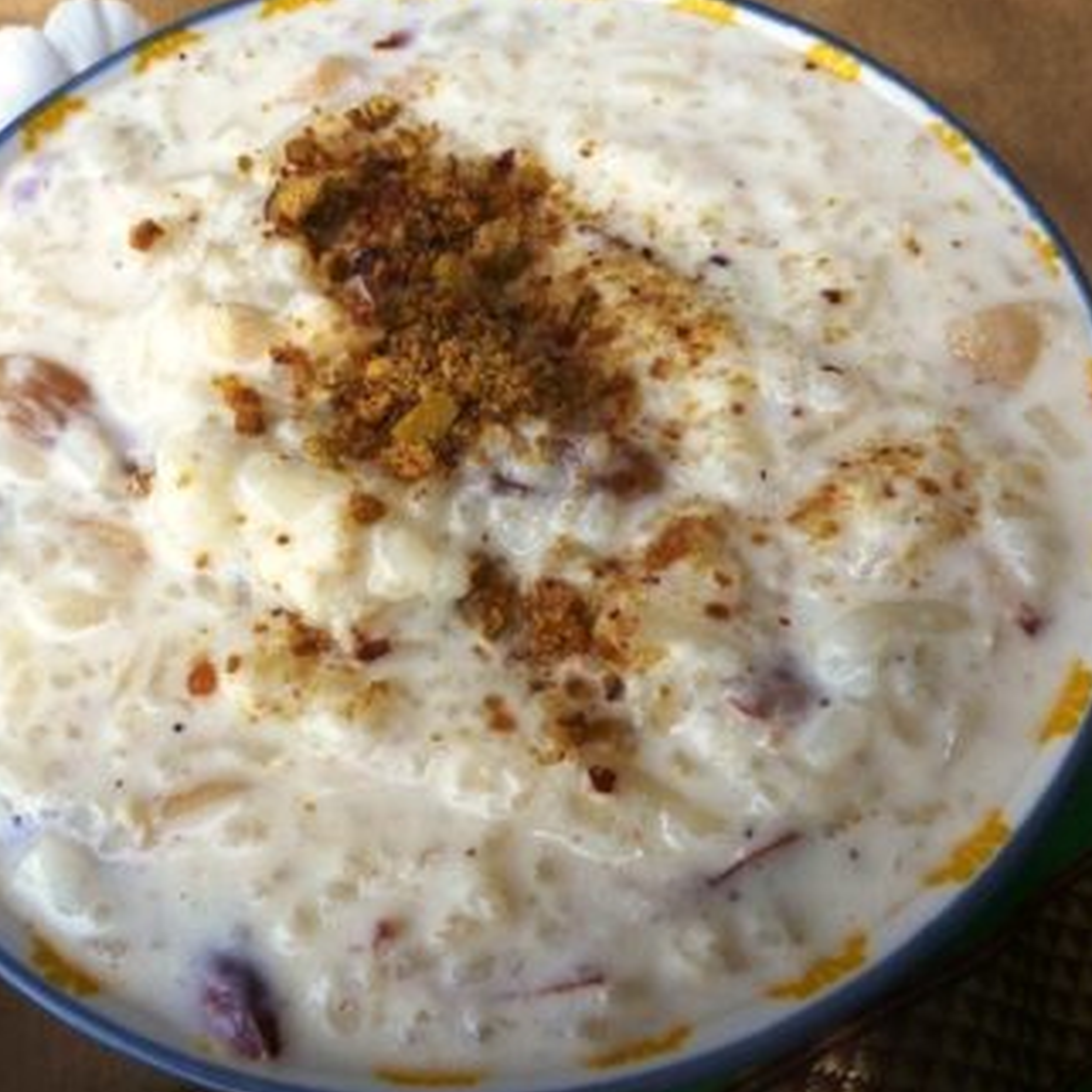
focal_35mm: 33
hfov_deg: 49.2
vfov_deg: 49.7
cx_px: 405
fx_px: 1178
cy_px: 560
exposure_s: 1/125
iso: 100
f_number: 4
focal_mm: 4.3
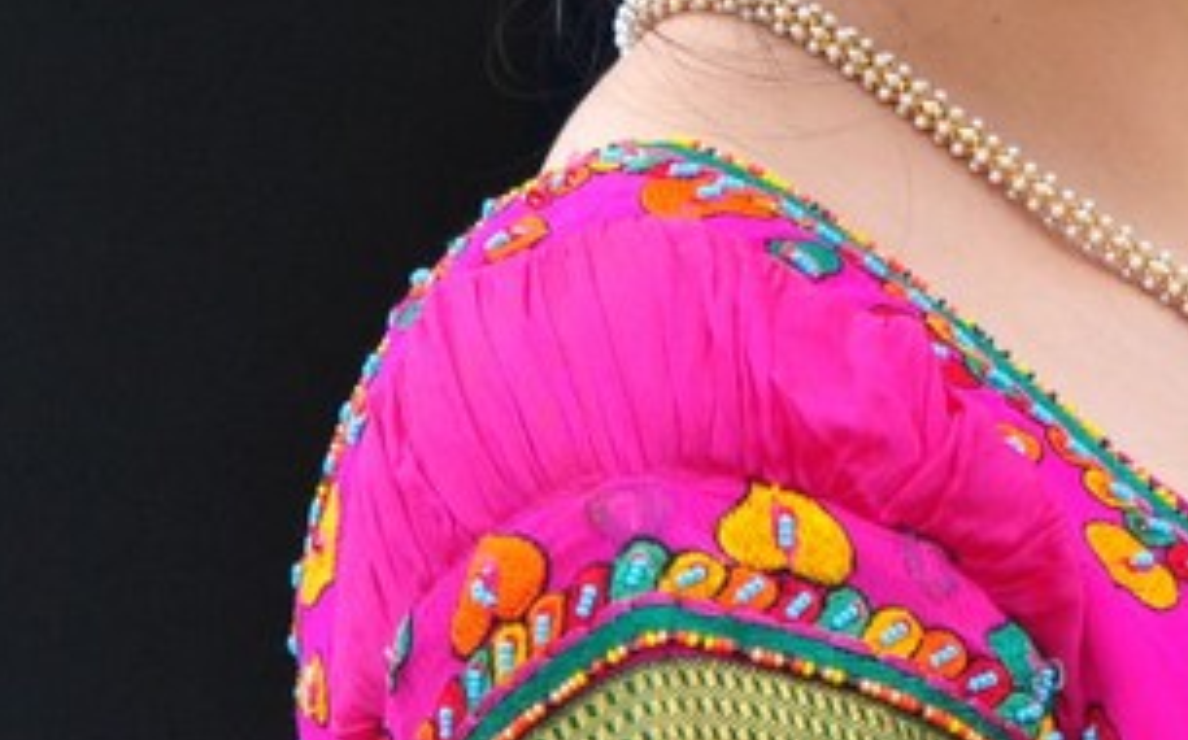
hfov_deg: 3.9
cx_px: 1223
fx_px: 17426
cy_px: -366
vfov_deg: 2.4
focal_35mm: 539
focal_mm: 105
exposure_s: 1/125
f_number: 6.3
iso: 640
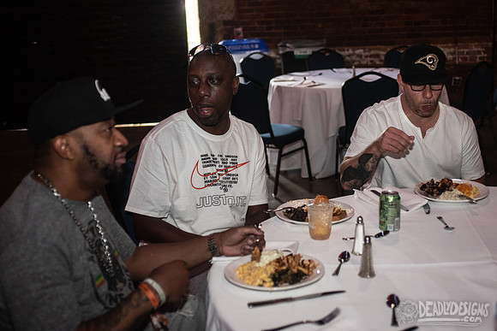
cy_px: 140
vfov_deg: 26.5
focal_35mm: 51
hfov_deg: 38.8
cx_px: 287
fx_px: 703
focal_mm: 44
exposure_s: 1/80
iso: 1600
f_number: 3.2
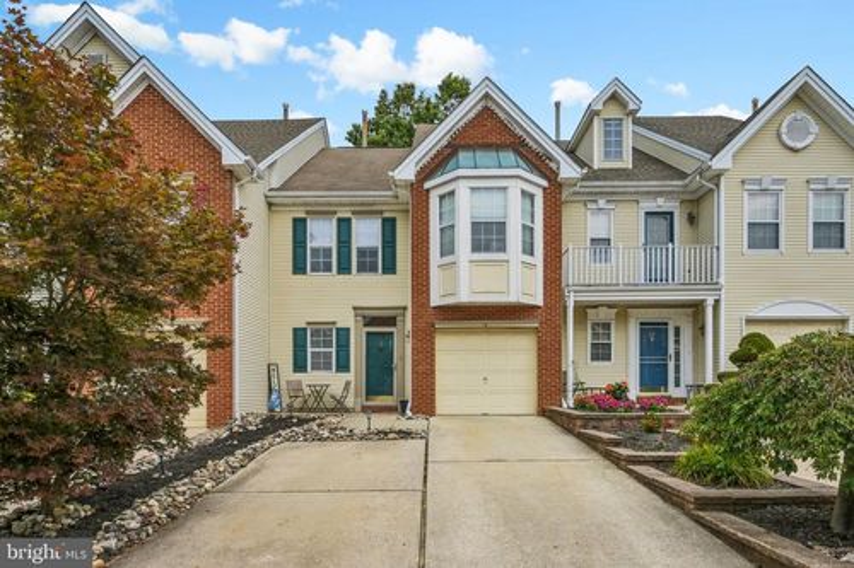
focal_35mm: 20
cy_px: 284
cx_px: 427
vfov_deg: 61.9
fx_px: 474
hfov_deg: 84.0
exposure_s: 1/1250
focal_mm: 20
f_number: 11
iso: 400
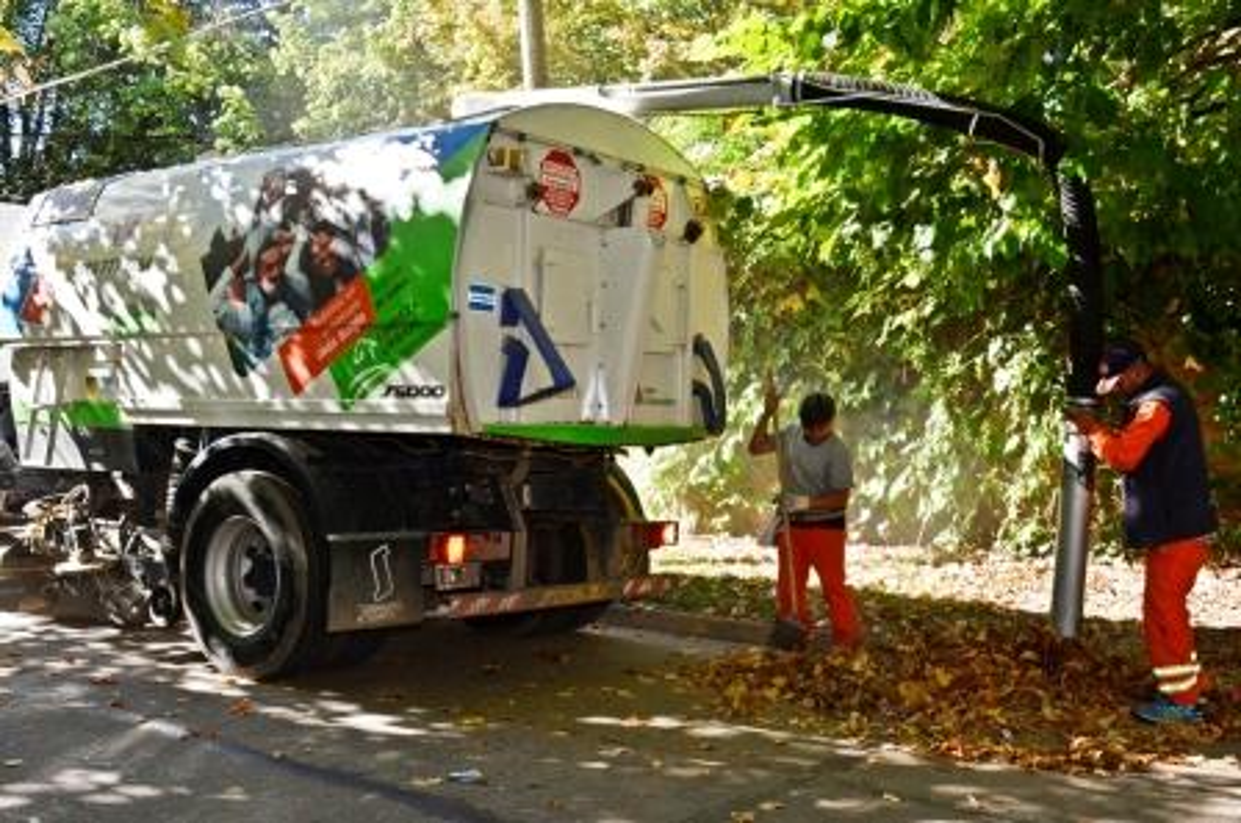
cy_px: 412
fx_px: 1342
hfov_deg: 49.6
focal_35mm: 39
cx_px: 620
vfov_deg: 34.1
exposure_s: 1/250
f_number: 10
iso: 800
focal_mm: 26
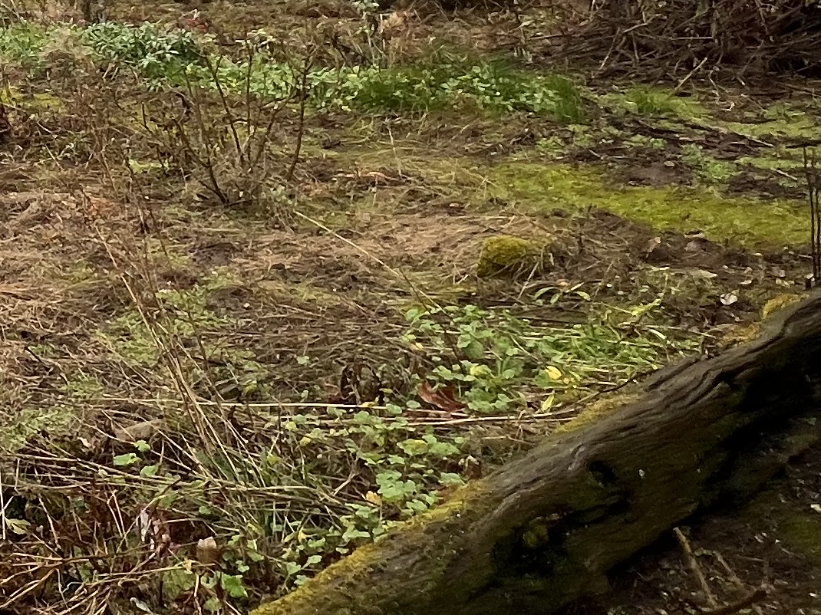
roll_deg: +1.8
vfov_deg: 26.8
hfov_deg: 30.6
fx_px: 1162
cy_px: -93
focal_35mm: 49
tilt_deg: -2.8
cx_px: -246
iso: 32
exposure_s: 1/177
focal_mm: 1.57
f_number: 1.8
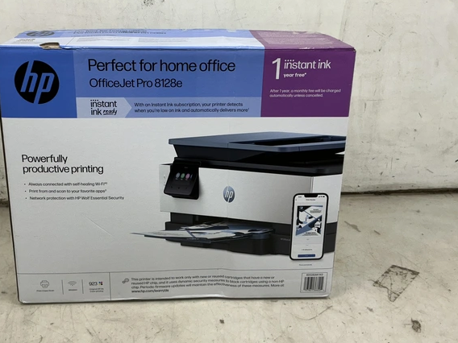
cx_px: 188
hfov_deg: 49.9
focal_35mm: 37
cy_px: 159
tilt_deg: -15.7
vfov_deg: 38.6
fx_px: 490
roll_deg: +0.3
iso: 32
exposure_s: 1/120
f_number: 1.8
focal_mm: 3
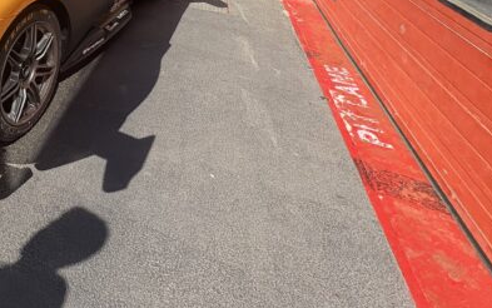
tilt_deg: -19.0
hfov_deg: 55.1
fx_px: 389
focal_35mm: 29
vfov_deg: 37.8
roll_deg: -1.7
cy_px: -10
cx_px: 39
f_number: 2.2
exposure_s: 1/1567
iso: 64
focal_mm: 2.22
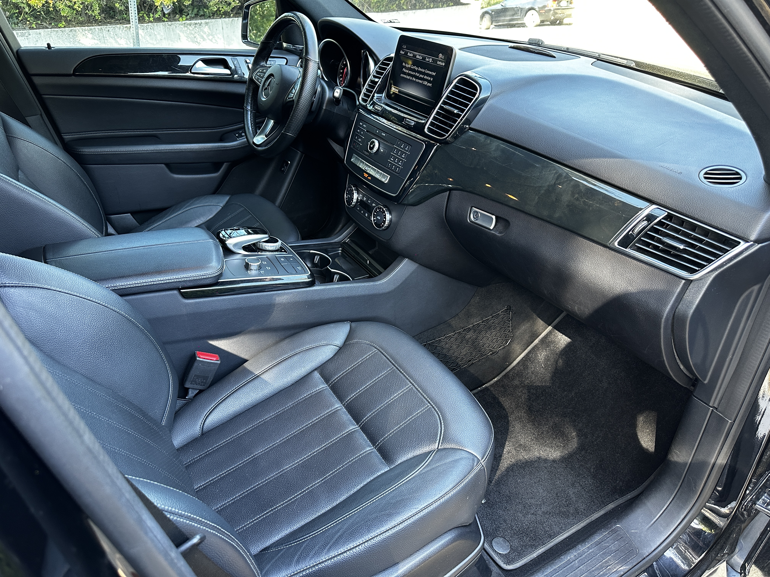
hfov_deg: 71.6
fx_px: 534
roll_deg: +0.4
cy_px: 288
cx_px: 385
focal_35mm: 24
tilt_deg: -29.9
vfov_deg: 56.8
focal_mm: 6.86
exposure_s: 1/60
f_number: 1.78
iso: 250
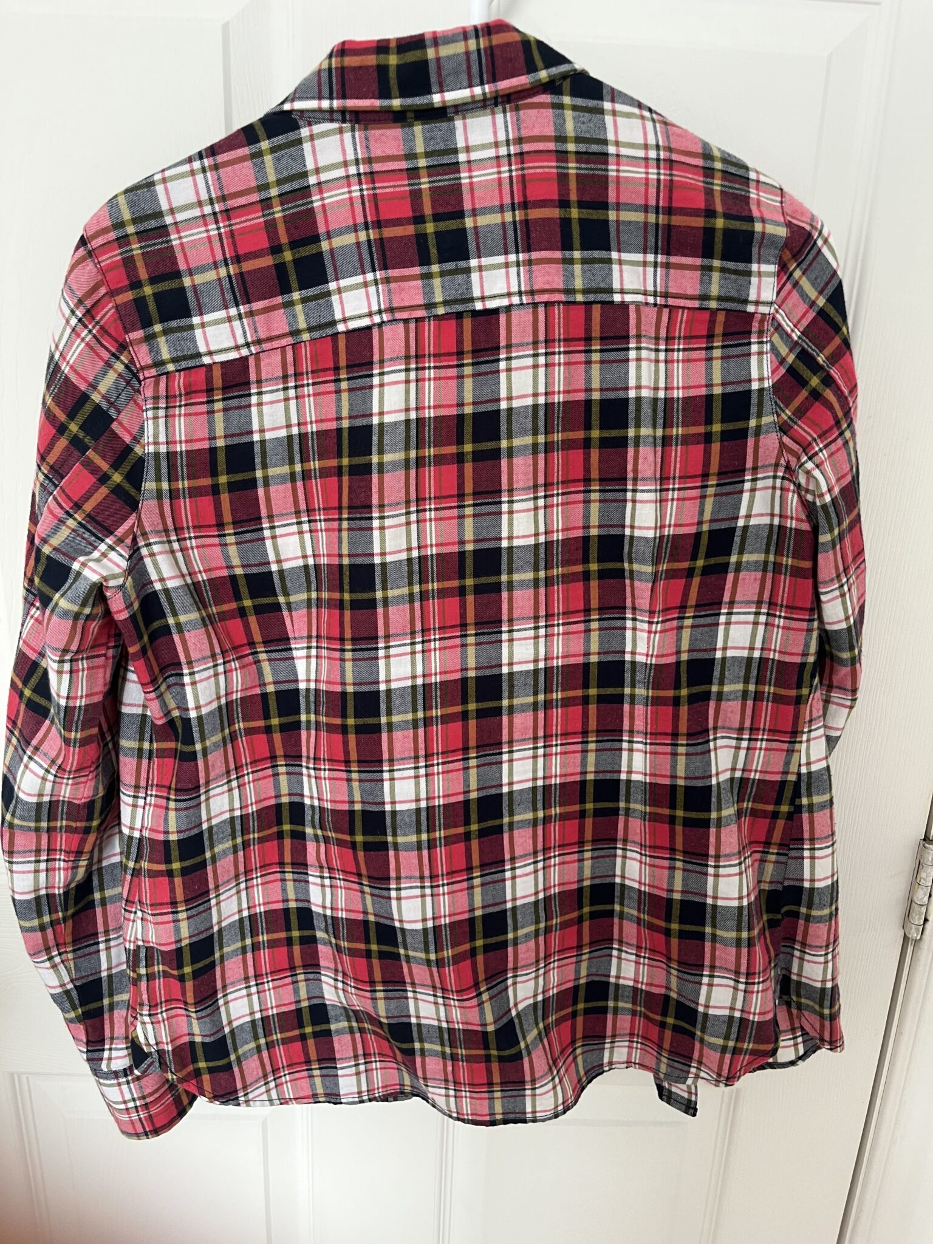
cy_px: 622
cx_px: 466
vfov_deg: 67.3
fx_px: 934
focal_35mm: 26
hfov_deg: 53.1
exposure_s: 1/77
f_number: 1.6
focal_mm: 5.1
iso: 125
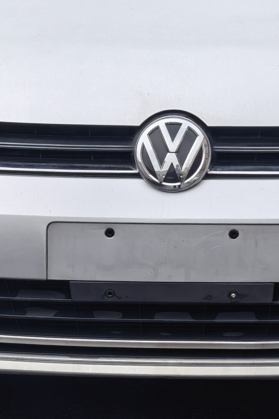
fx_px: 1511
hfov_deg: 10.5
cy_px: 107
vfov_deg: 15.7
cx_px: 212
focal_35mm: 130
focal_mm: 6.98
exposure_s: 1/1905
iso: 100
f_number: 2
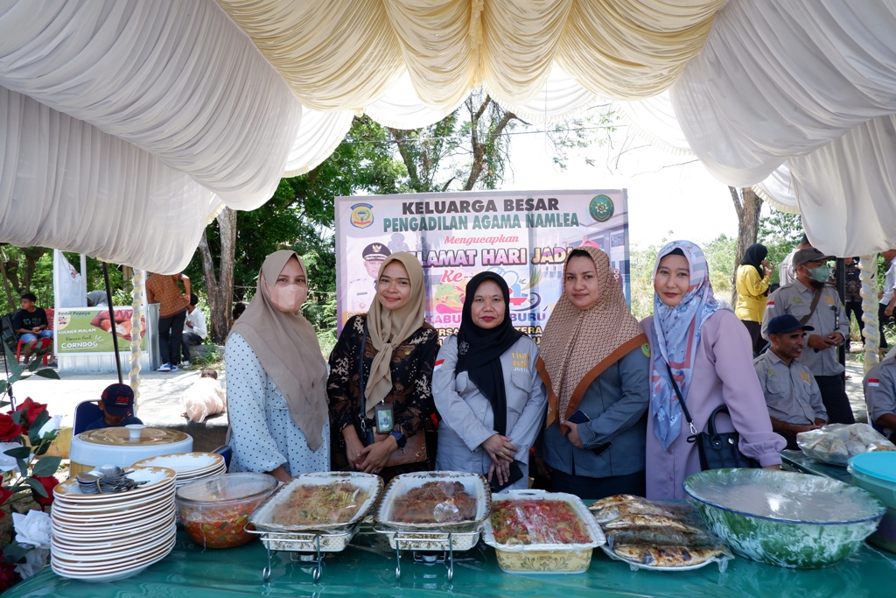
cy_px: 299
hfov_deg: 76.1
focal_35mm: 23
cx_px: 448
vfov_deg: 55.1
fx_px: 572
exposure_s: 1/140
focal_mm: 15
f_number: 6.4
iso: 200
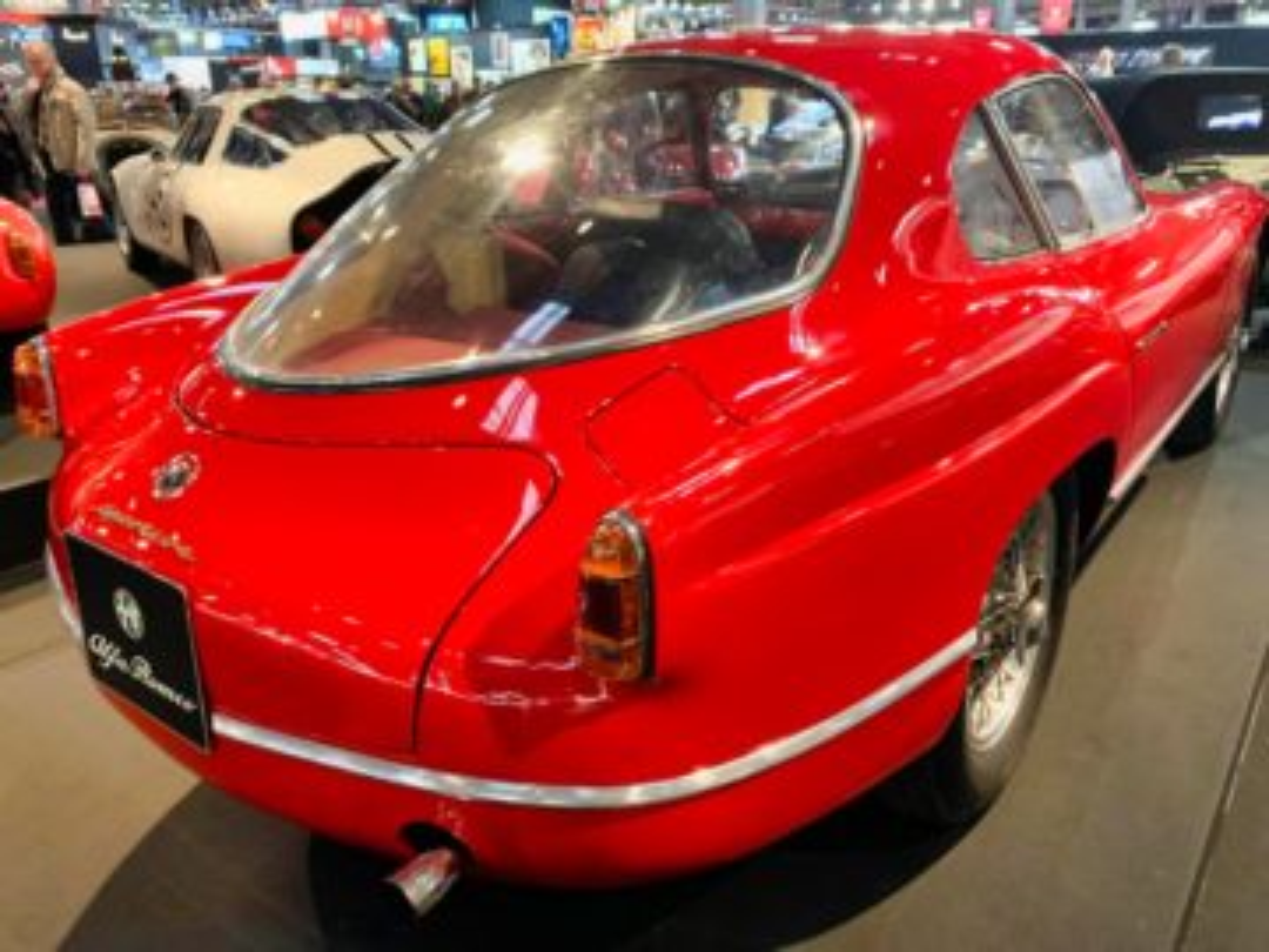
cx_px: 634
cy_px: 476
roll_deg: +0.5
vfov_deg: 53.1
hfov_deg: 67.3
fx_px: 953
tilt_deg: -20.7
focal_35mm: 26
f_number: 1.8
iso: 400
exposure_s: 1/33
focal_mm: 4.25
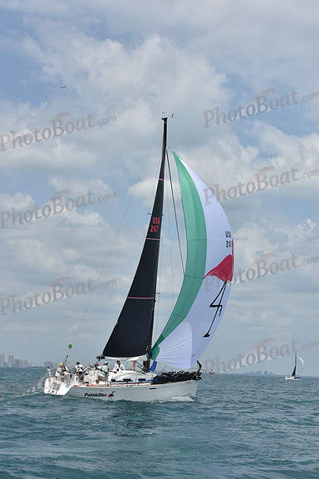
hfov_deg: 17.3
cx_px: 160
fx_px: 1050
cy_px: 239
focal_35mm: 79
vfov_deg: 25.7
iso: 250
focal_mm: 78
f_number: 9
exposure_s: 1/1250
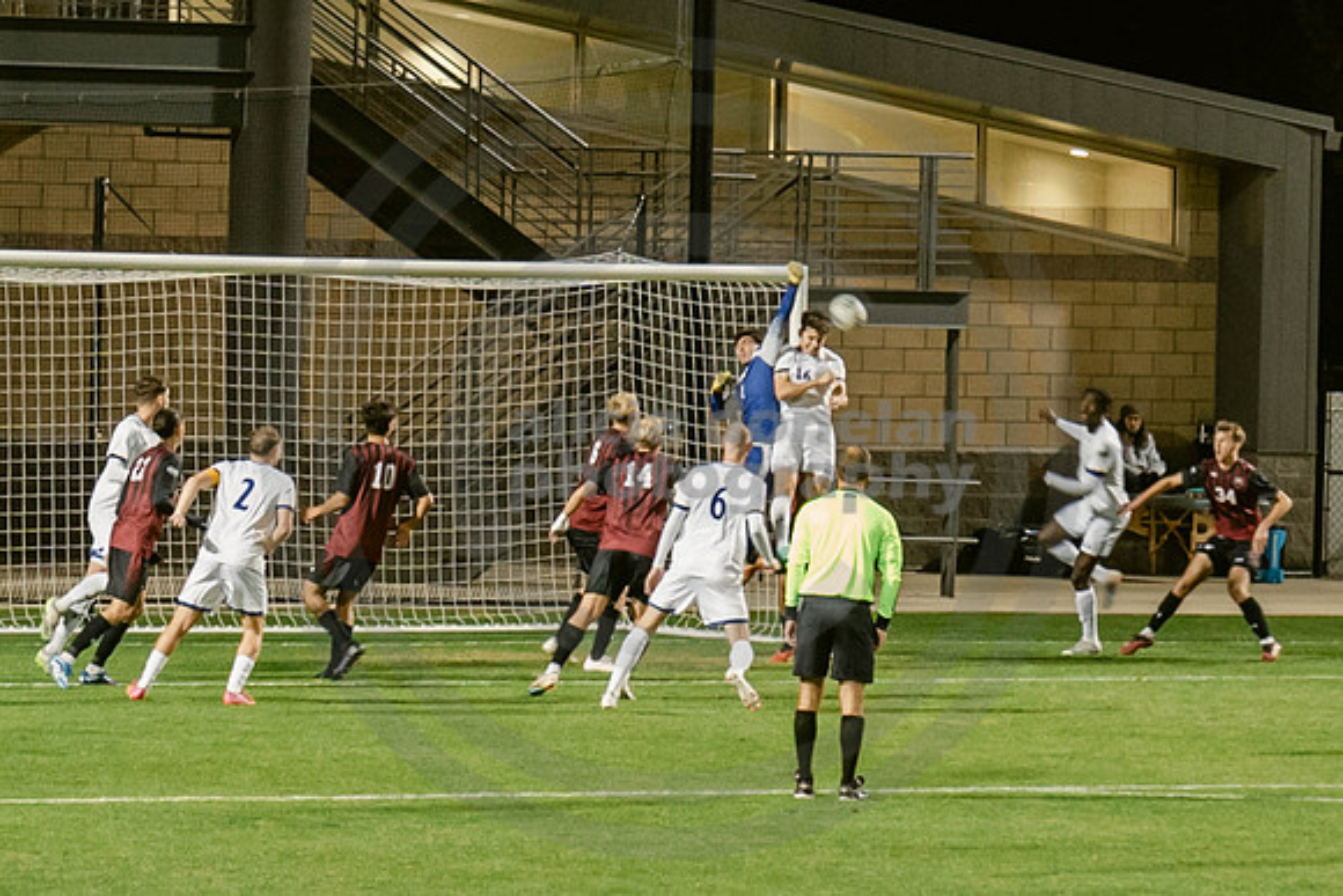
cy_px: 341
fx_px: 11517
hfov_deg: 6.6
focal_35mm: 309
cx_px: -334
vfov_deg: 4.5
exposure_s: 1/160
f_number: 4
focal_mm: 70
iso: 2000
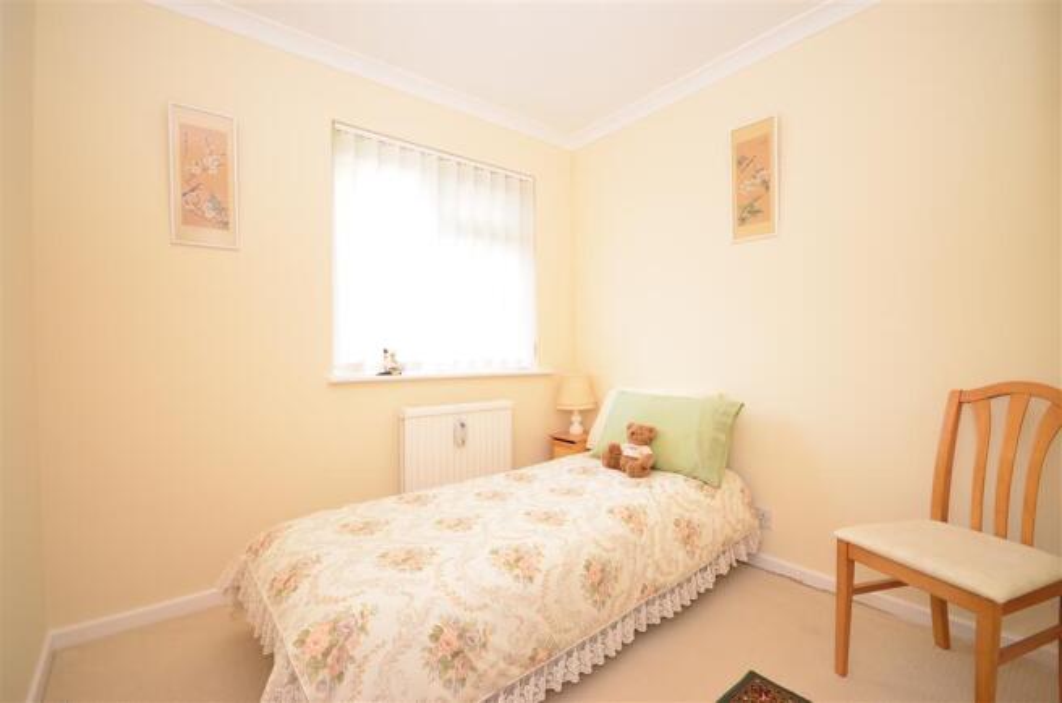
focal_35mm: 16
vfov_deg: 71.8
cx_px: 531
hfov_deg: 95.1
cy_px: 352
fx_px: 486
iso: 200
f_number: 5
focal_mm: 11
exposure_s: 1/25
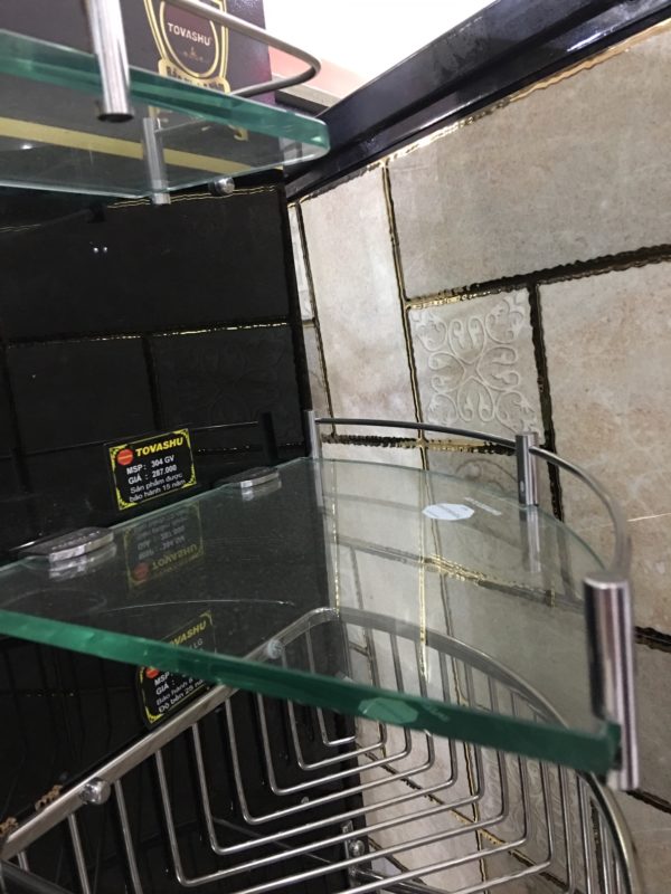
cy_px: 447
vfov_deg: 61.7
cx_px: 336
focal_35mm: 29
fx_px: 750
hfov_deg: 48.2
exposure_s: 1/8
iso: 160
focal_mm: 4.15
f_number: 2.2
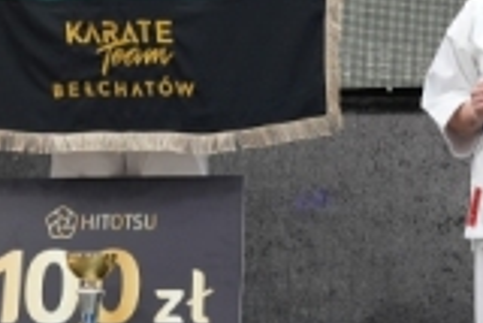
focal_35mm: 130
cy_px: 41
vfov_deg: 10.5
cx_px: 193
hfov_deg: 15.7
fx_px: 1746
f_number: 4
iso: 800
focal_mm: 26
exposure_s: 1/160
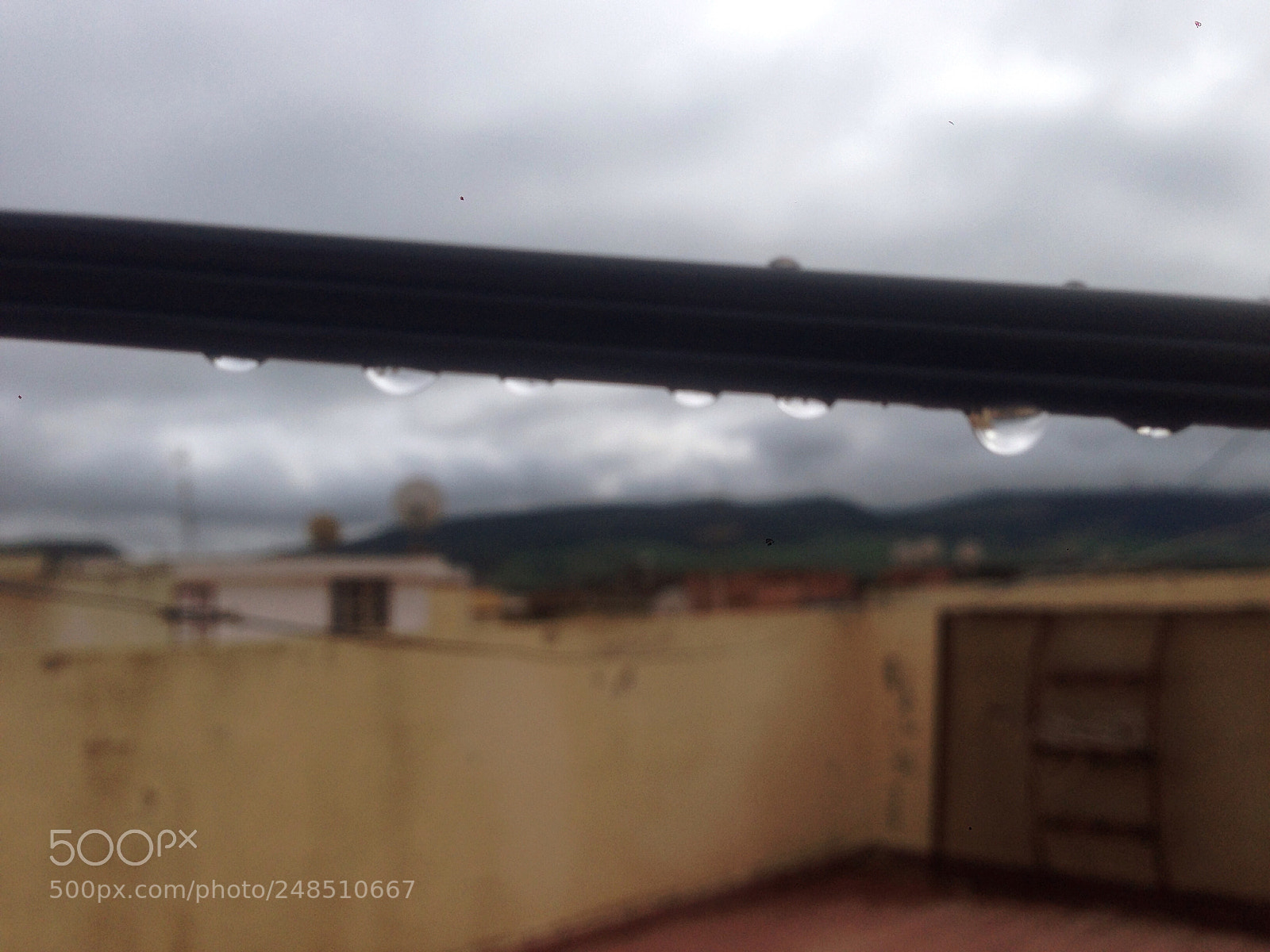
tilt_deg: +6.0
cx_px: 635
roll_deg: -0.2
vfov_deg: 42.9
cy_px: 476
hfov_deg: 55.4
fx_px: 1211
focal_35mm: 33
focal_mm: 4.12
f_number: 2.4
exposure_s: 1/2262
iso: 50
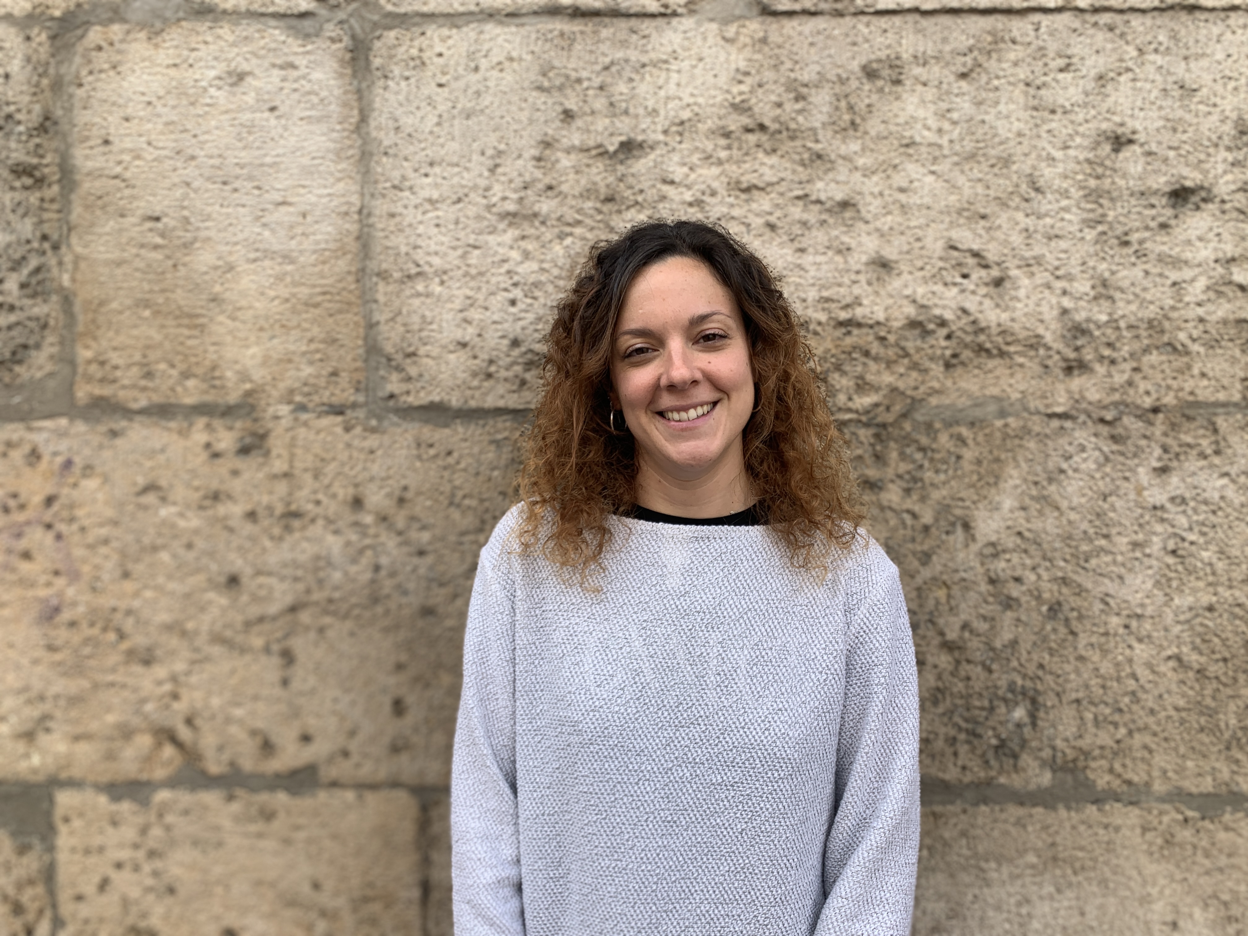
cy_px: 468
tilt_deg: -5.2
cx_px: 624
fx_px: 937
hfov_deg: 67.3
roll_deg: -0.1
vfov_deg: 53.1
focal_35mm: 26
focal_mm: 4.25
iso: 25
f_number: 1.8
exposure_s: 1/240
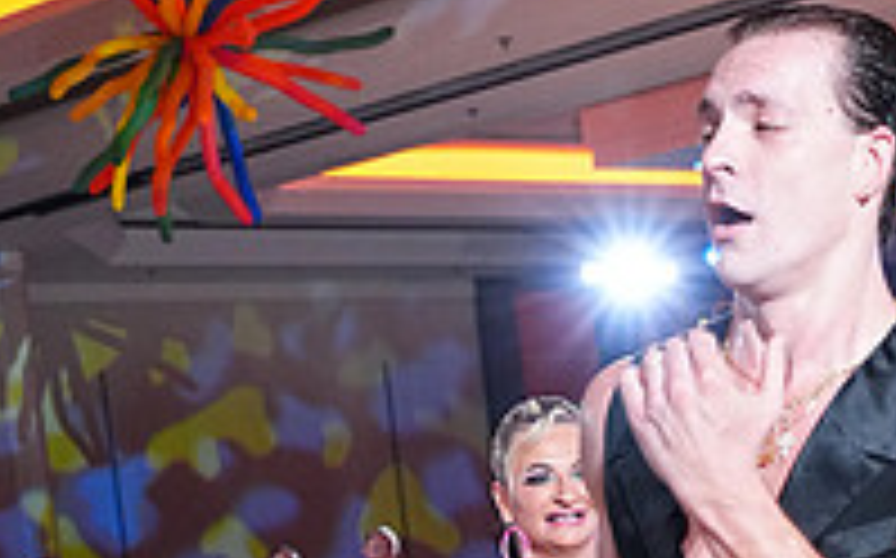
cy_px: 945
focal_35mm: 119
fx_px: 2903
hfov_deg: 17.4
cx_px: 673
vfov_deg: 10.4
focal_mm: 40
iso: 5000
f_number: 4.5
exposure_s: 1/400
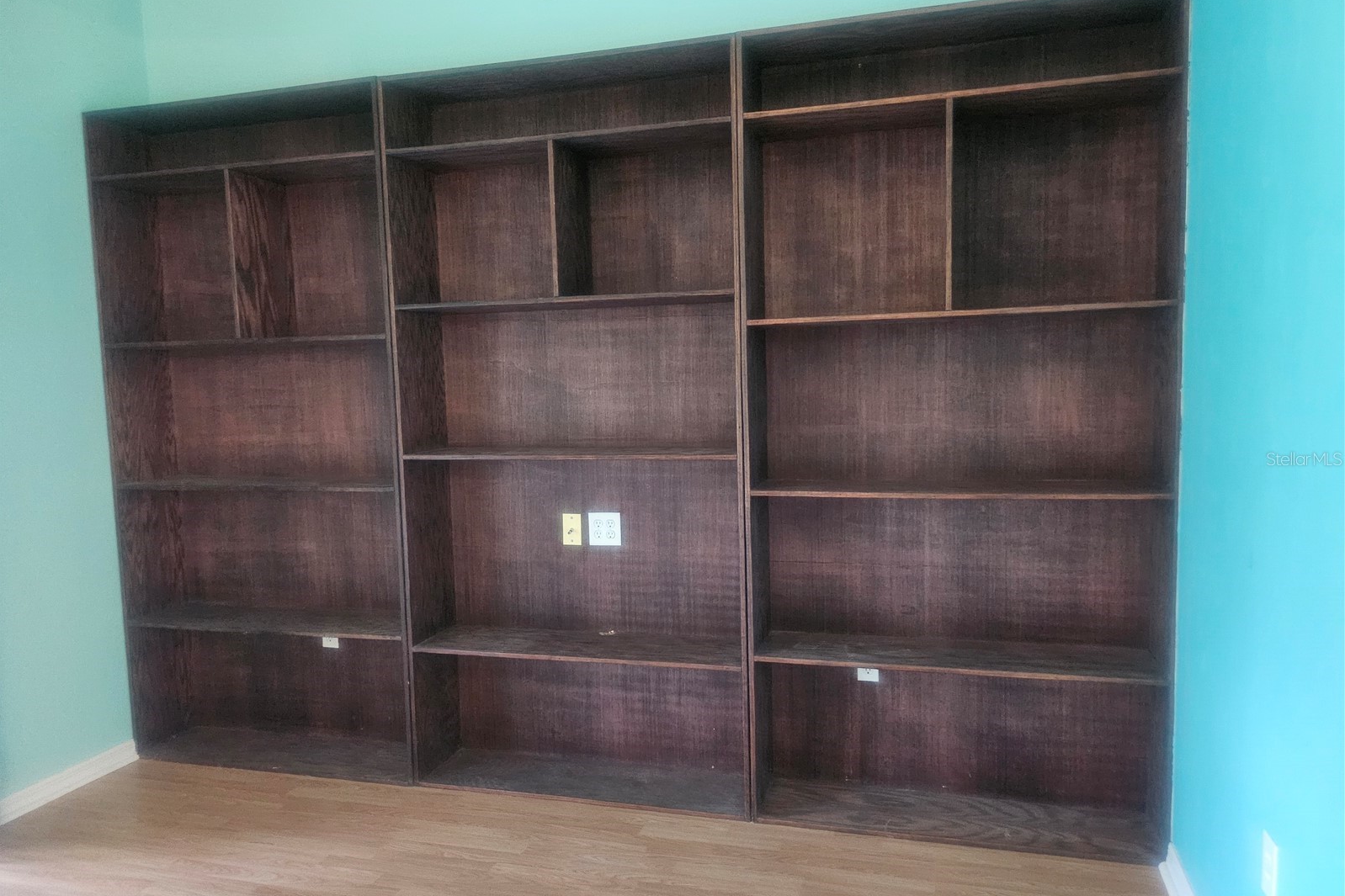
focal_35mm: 25
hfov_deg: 71.5
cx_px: 672
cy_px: 459
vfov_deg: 51.3
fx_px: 934
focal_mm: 5
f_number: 1.8
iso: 1250
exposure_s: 1/24
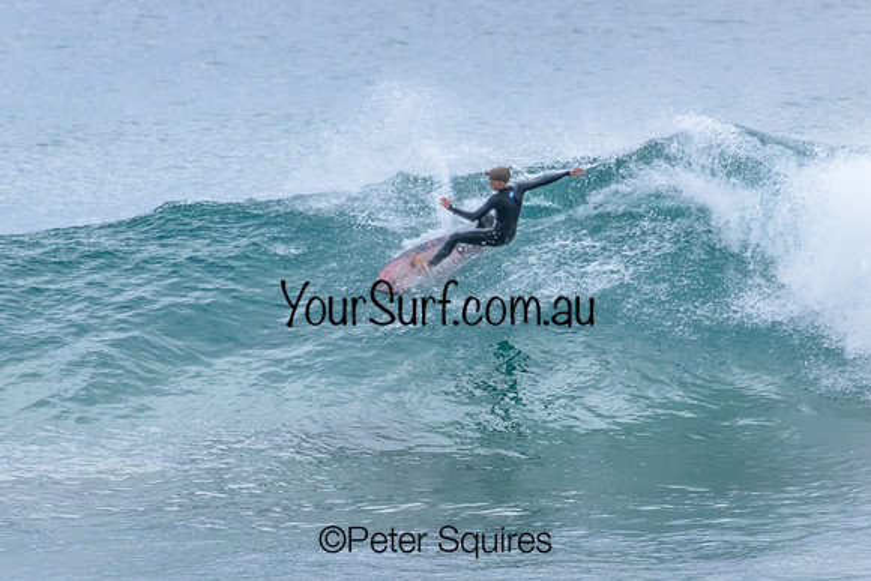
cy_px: 290
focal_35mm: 800
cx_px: 436
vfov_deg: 1.7
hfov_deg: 2.6
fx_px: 19359
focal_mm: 800
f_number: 11
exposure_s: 1/2000
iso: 2500
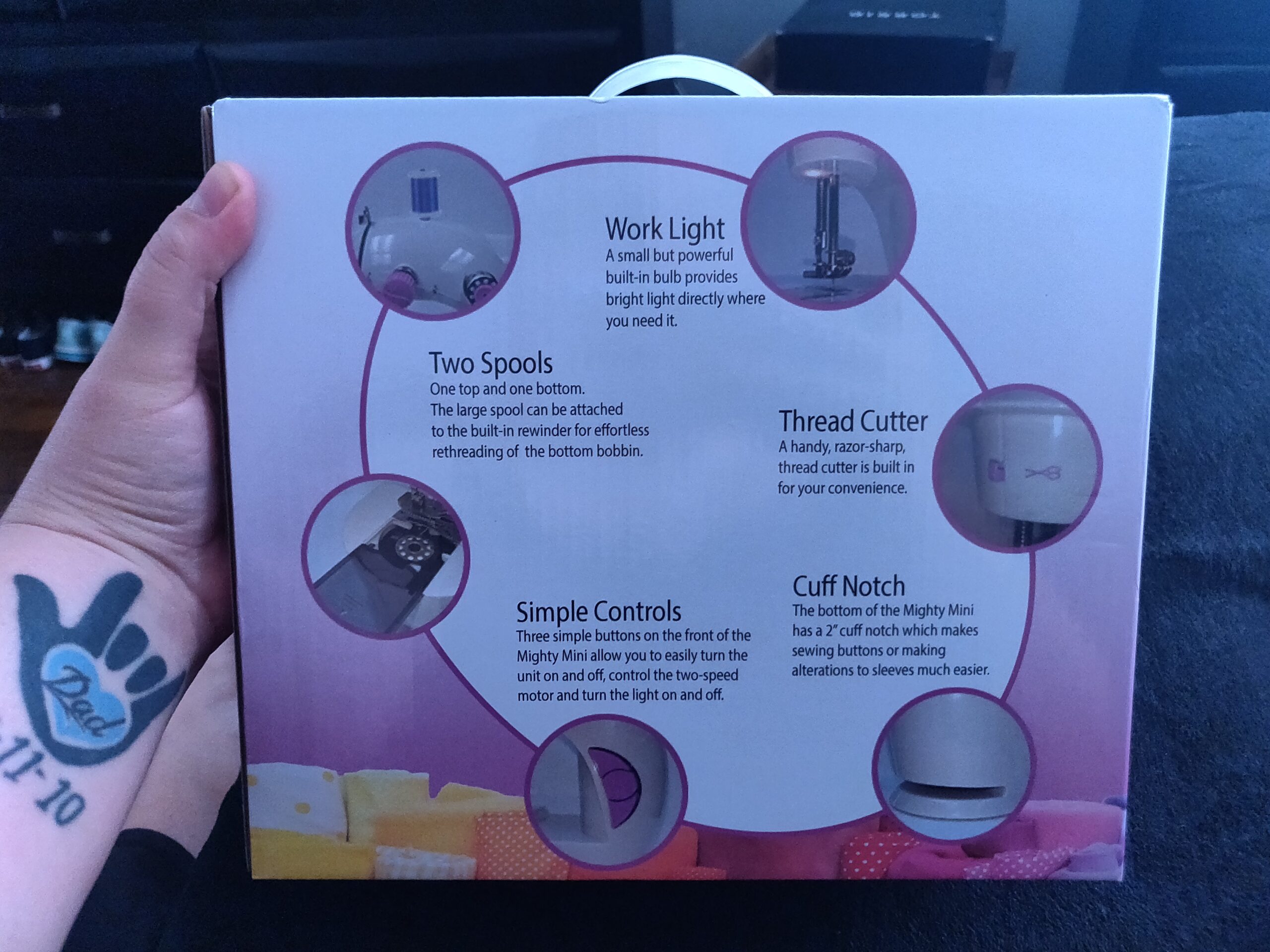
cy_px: 476
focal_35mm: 25
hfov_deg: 69.4
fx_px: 917
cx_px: 635
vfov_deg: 54.9
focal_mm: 4.25
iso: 2000
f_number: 1.7
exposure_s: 1/25
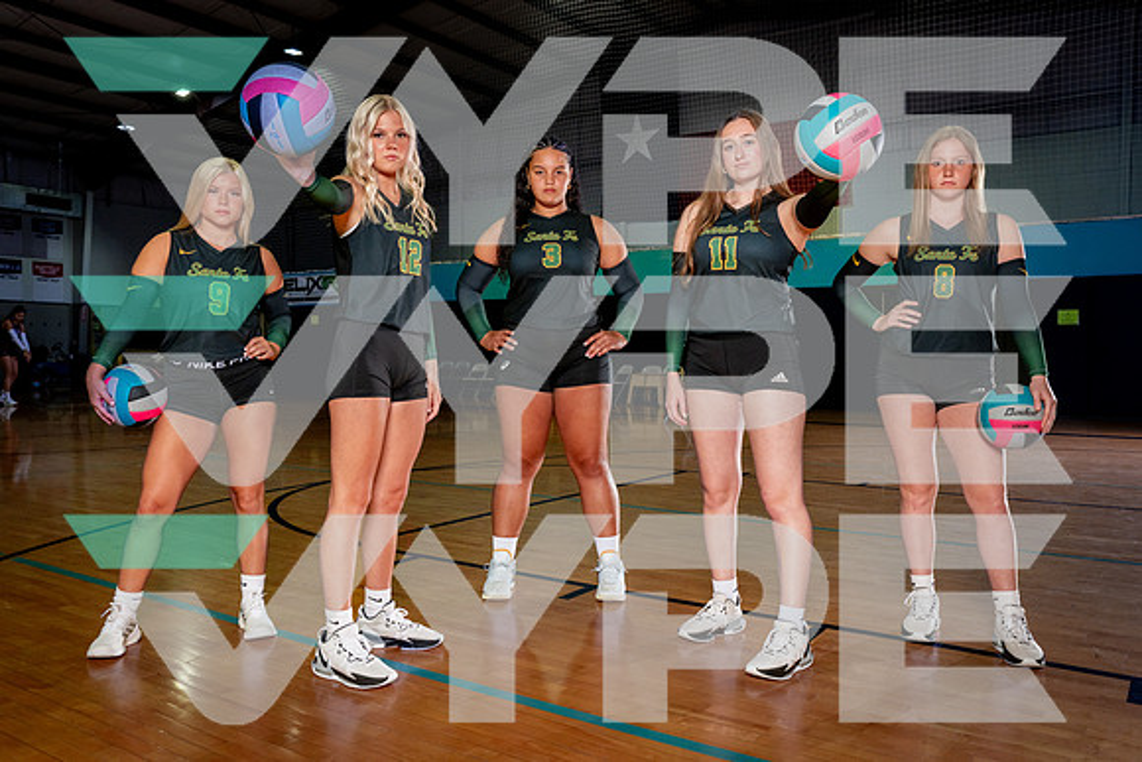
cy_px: 381
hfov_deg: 61.1
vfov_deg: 43.0
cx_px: 571
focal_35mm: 31
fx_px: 968
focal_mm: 30
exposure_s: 1/200
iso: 500
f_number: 7.1
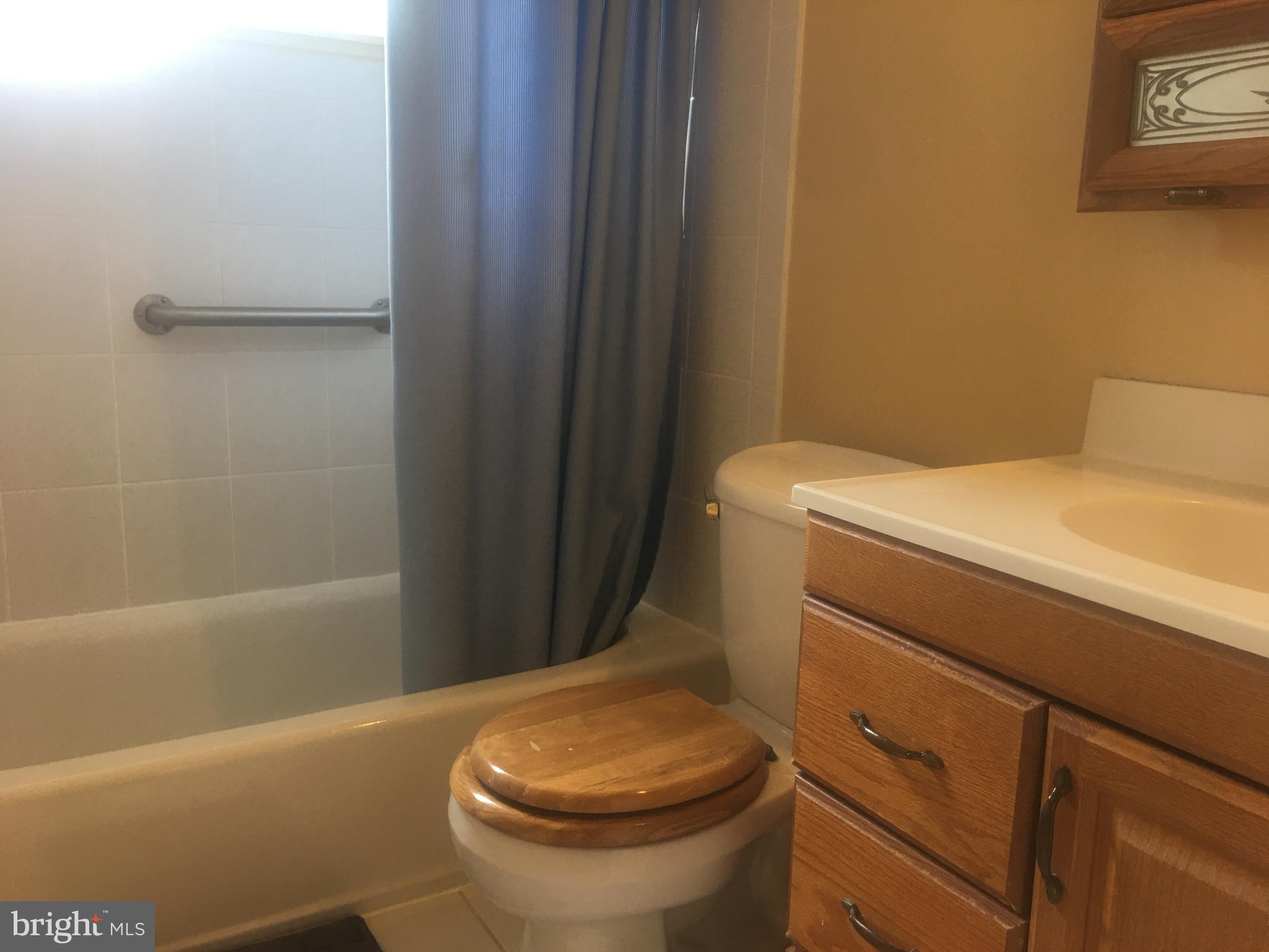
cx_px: 634
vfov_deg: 48.2
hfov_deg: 61.7
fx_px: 1063
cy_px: 476
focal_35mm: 29
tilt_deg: -8.8
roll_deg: -1.5
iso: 25
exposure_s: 1/15
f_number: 2.2
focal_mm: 4.15
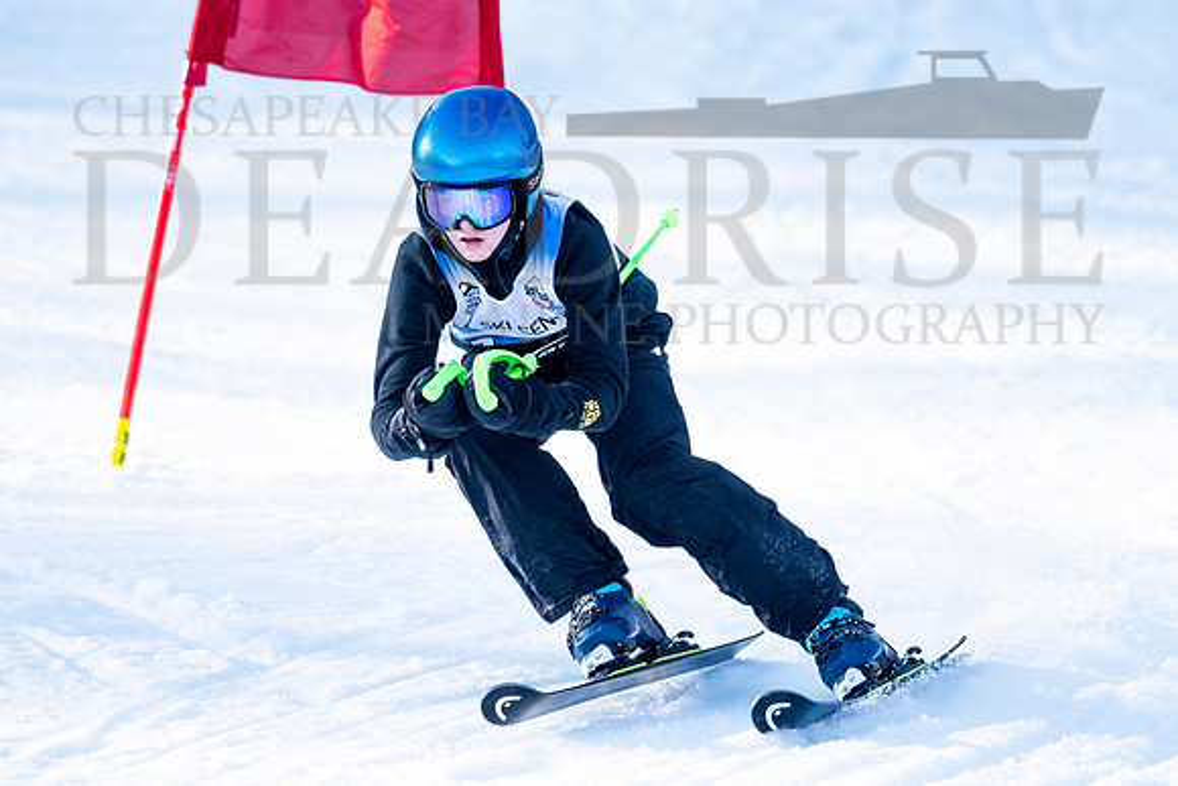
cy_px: 370
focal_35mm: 640
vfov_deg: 2.1
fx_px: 20958
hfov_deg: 3.2
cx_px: 644
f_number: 8
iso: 1250
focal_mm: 560
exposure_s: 1/2000
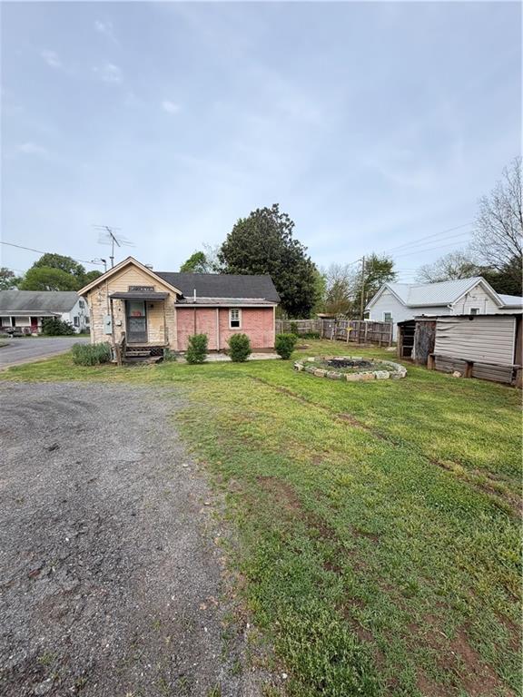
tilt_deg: -5.4
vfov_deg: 102.1
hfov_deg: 85.7
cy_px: 348
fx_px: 282
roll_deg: +1.3
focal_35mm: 14
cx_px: 262
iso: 40
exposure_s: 1/210
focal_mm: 2.22
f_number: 2.2
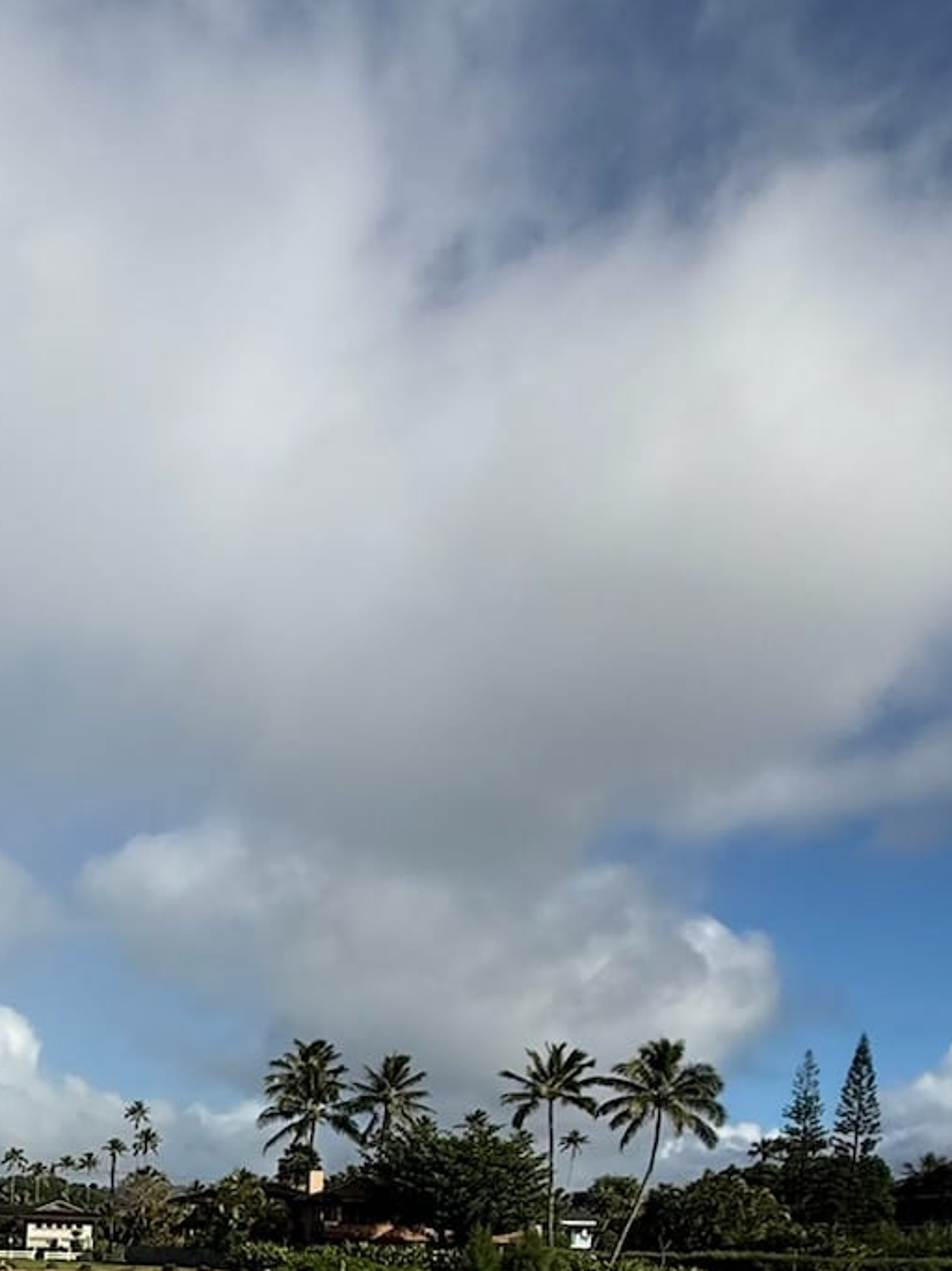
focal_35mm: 42
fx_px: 1541
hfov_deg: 29.3
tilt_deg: -0.5
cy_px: 1277
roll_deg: -2.2
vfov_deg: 39.4
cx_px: -206
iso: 50
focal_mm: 2.22
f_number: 2.2
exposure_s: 1/3125
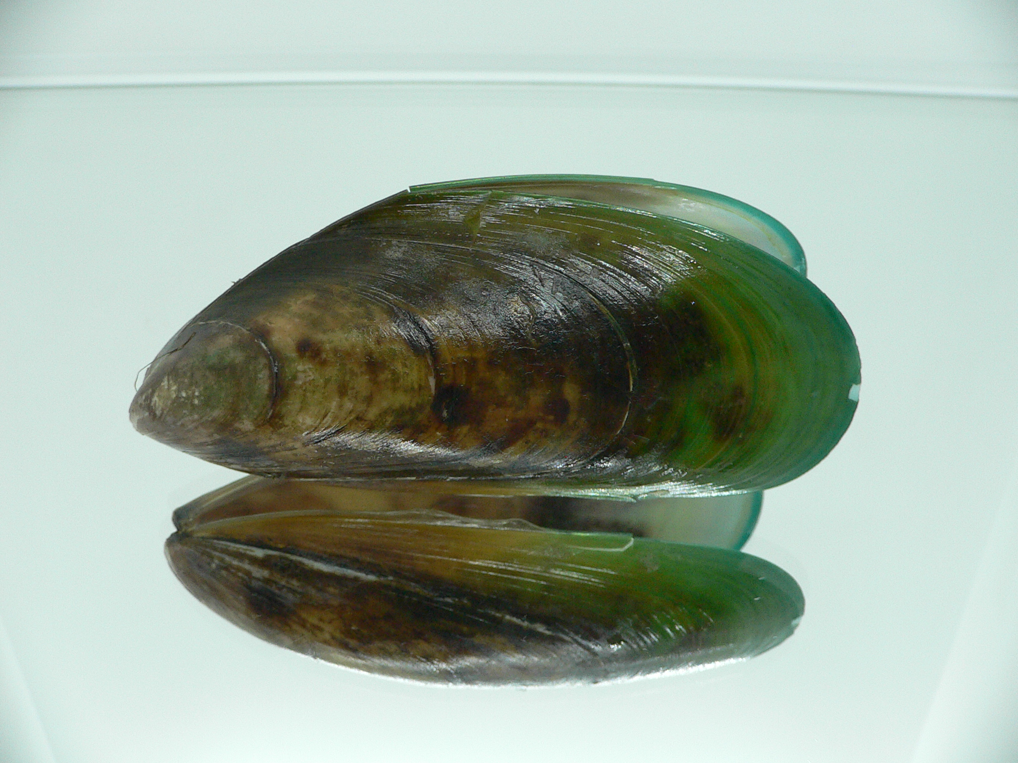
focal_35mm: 35
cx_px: 509
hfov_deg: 52.6
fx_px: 1029
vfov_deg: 40.7
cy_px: 382
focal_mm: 4.6
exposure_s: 1/60
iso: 200
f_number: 2.8
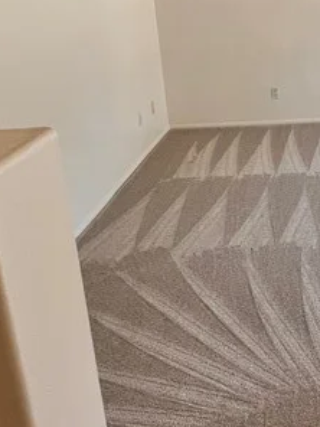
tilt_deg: -16.0
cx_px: 412
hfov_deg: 27.2
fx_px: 555
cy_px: 130
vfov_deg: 41.3
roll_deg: +1.5
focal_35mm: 45
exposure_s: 1/120
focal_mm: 1.57
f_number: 1.8
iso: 40
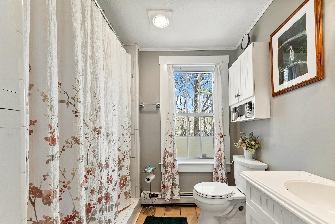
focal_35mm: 15
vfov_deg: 77.3
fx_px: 140
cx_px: 168
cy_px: 112
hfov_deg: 100.4
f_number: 9
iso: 400
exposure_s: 1/15
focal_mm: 10
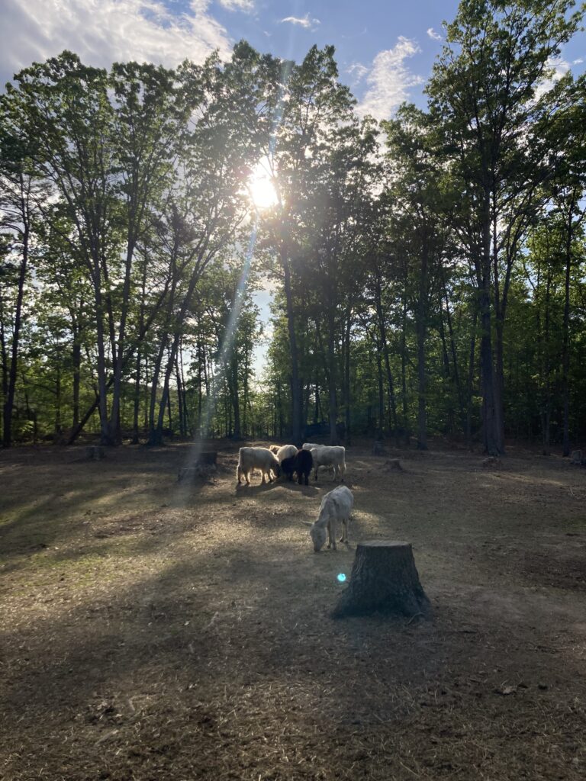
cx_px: 293
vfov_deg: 63.4
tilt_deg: +4.5
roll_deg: -1.6
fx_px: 632
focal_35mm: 28
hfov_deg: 49.7
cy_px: 390
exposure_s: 1/4425
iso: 25
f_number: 1.8
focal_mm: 3.99
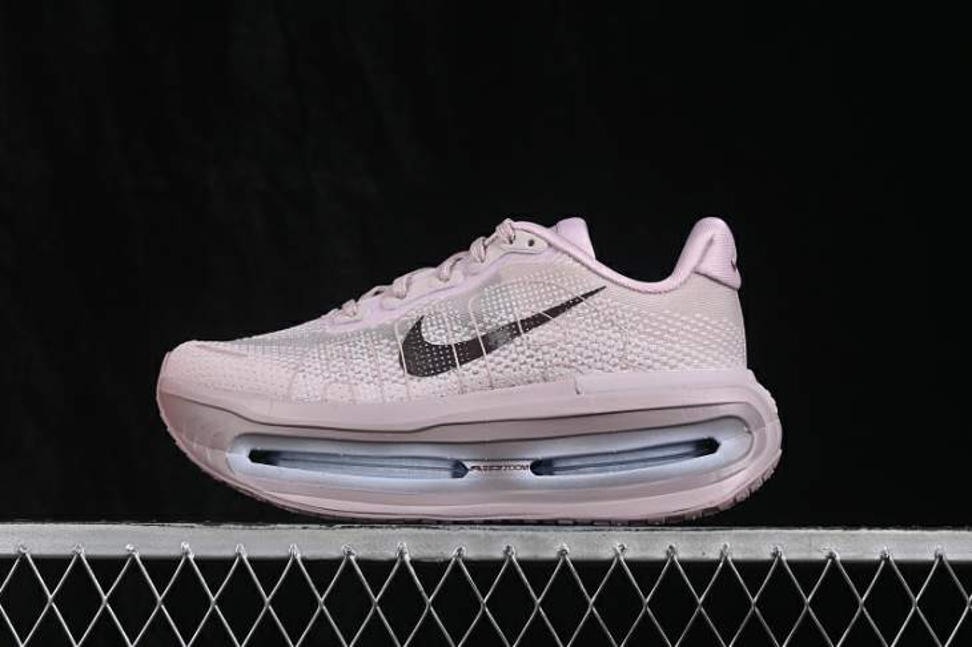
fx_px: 2024
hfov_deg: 27.0
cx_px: 486
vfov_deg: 18.2
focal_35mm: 75
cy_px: 324
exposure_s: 1/80
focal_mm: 50
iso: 160
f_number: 8
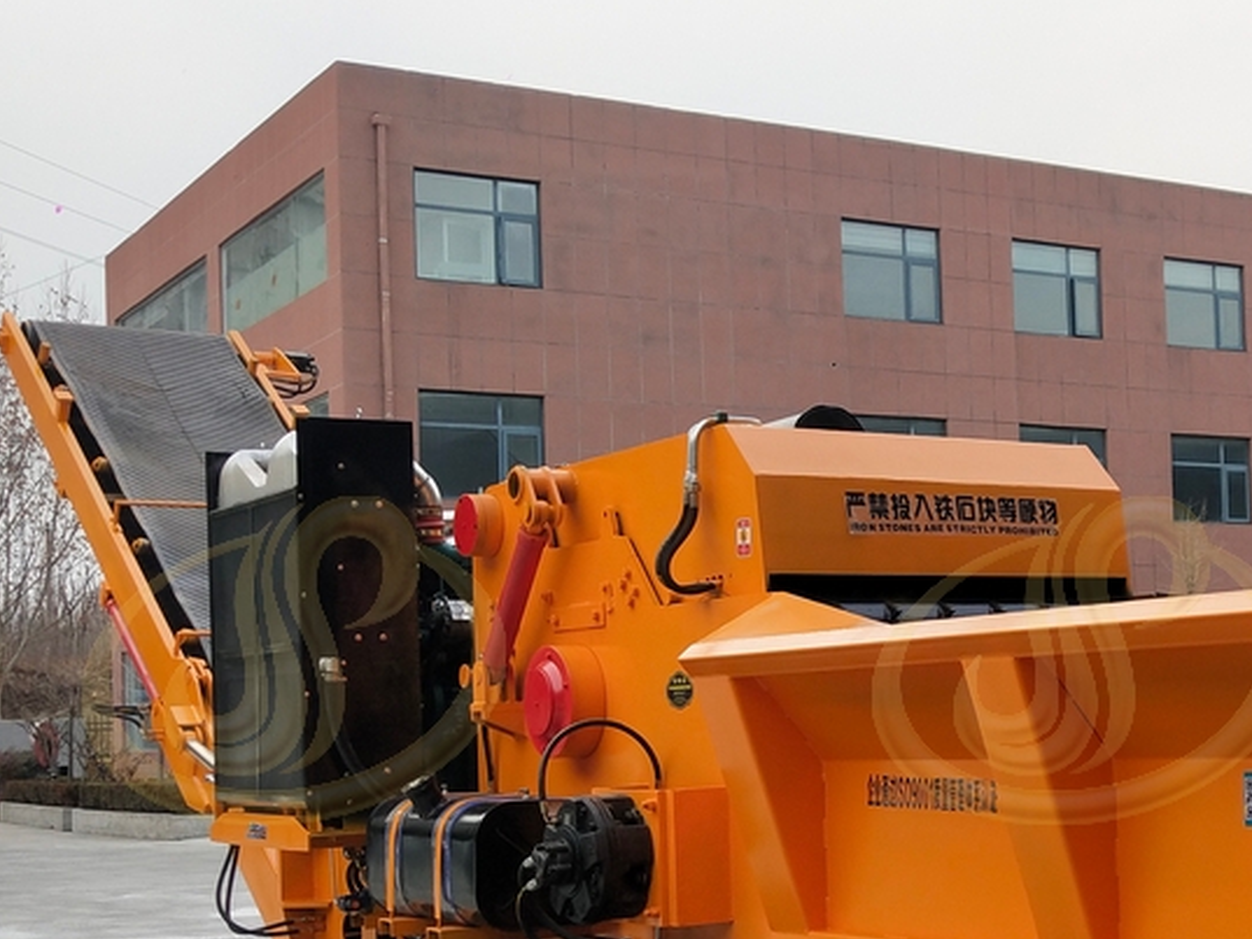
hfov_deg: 28.1
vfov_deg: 21.8
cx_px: 1084
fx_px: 2424
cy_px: 643
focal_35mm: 67
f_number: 1.8
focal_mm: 3.95
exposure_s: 1/487
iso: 104
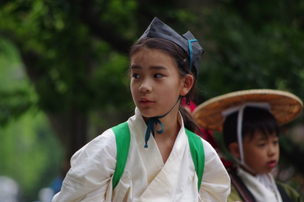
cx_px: 152
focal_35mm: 450
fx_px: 3795
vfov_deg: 3.0
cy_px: 101
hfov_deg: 4.6
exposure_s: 1/400
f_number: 5.8
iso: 800
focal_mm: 300
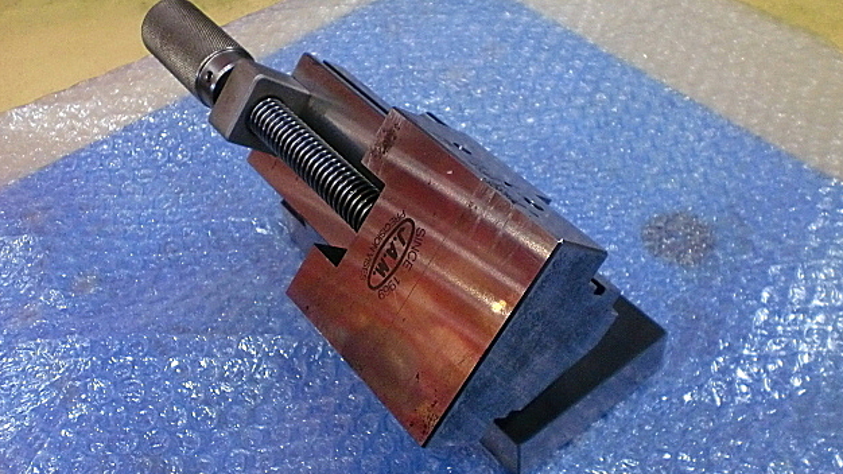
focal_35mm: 39
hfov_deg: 51.6
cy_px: 277
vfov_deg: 30.4
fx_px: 872
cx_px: 416
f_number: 3.1
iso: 500
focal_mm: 6.3
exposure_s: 1/60
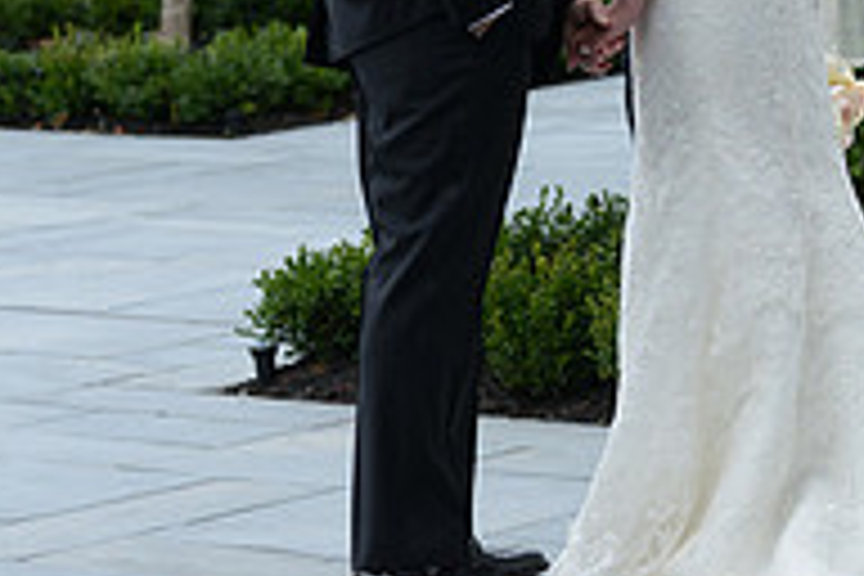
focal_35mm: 211
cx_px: 729
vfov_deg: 6.5
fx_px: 5064
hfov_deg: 9.7
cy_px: 2
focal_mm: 70
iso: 500
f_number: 4
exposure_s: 1/1600
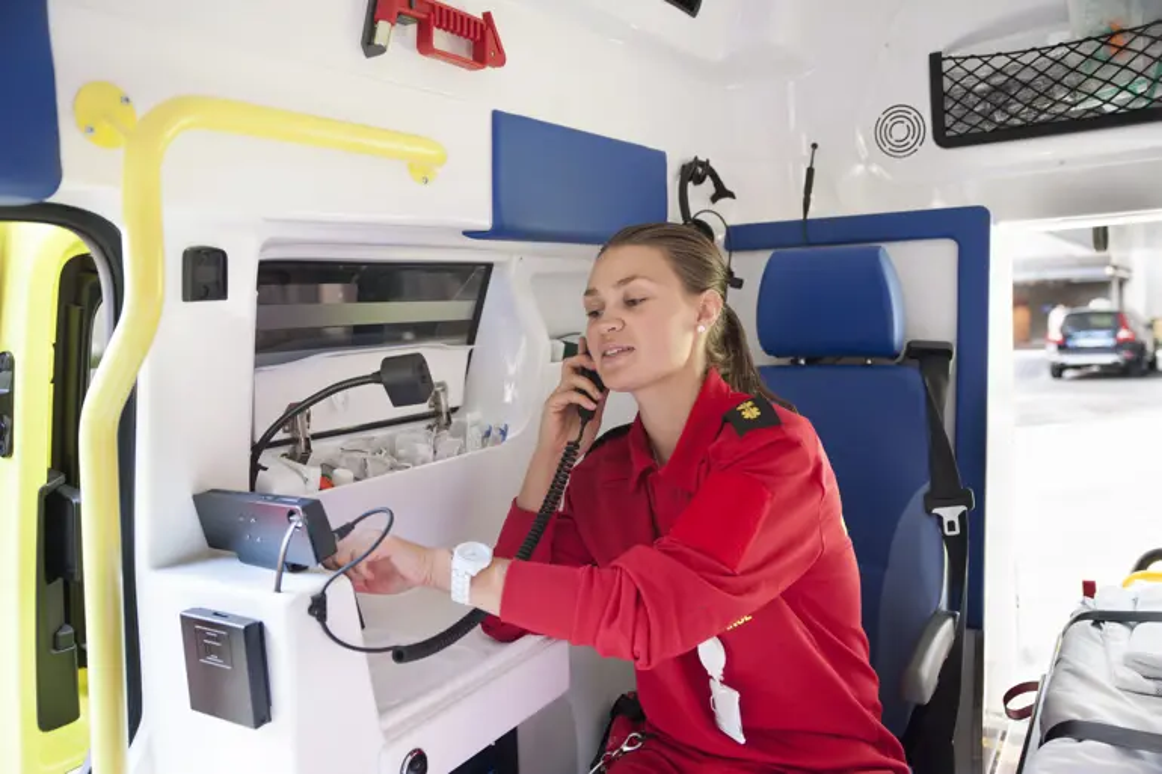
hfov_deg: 61.9
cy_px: 387
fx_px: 968
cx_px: 581
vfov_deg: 43.6
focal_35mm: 30
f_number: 2.8
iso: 400
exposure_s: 1/80
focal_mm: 30
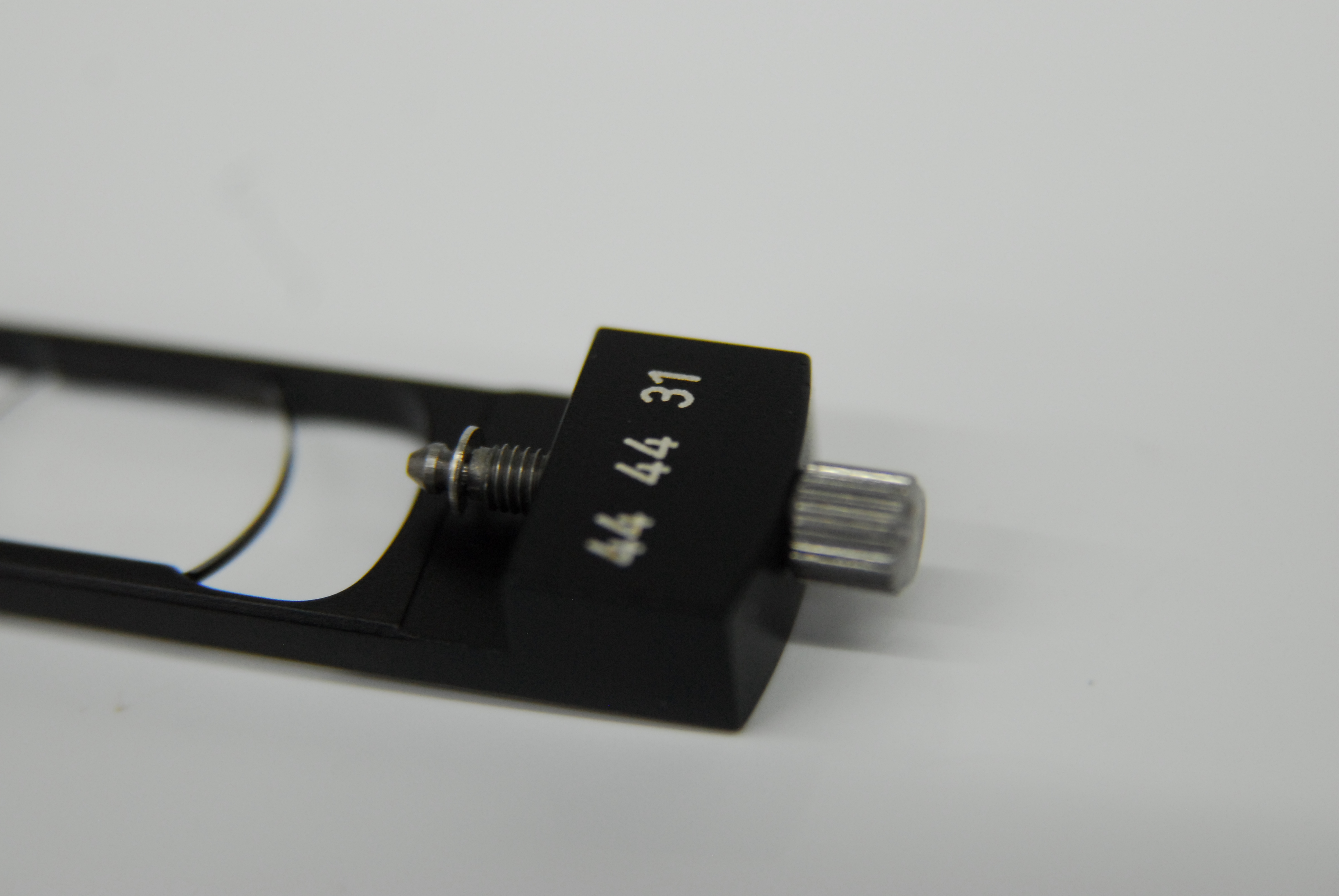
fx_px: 4748
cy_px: 448
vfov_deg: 10.8
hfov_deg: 16.1
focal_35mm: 128
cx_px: 670
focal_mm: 85
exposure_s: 1/160
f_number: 4
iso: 800
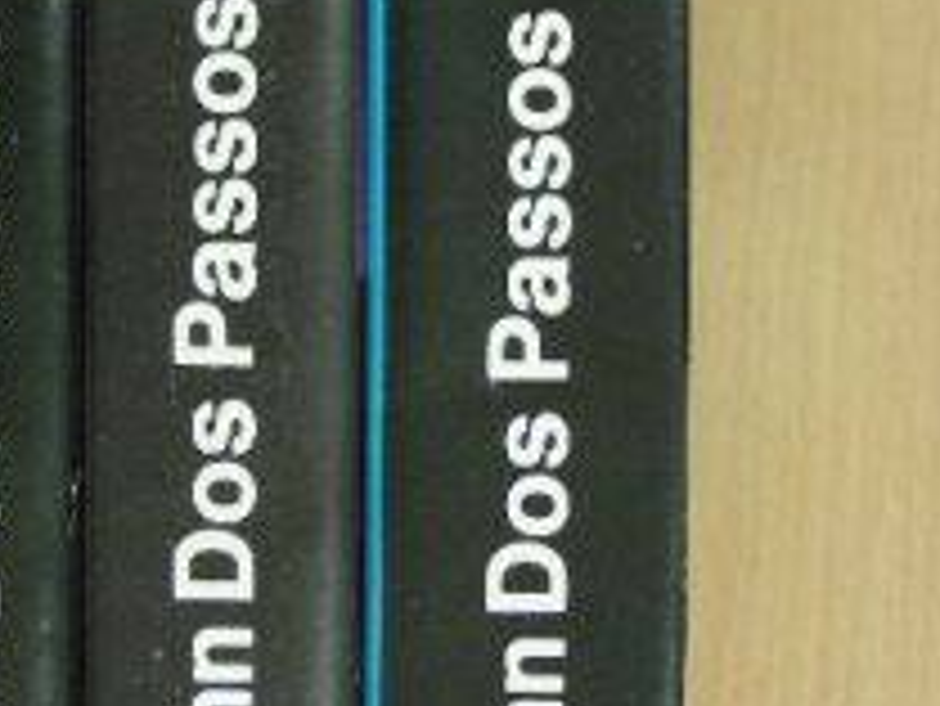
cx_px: 279
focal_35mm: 89
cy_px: 380
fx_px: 2418
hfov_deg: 21.9
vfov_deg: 16.6
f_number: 3.5
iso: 200
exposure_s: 1/15.6
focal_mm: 6.8
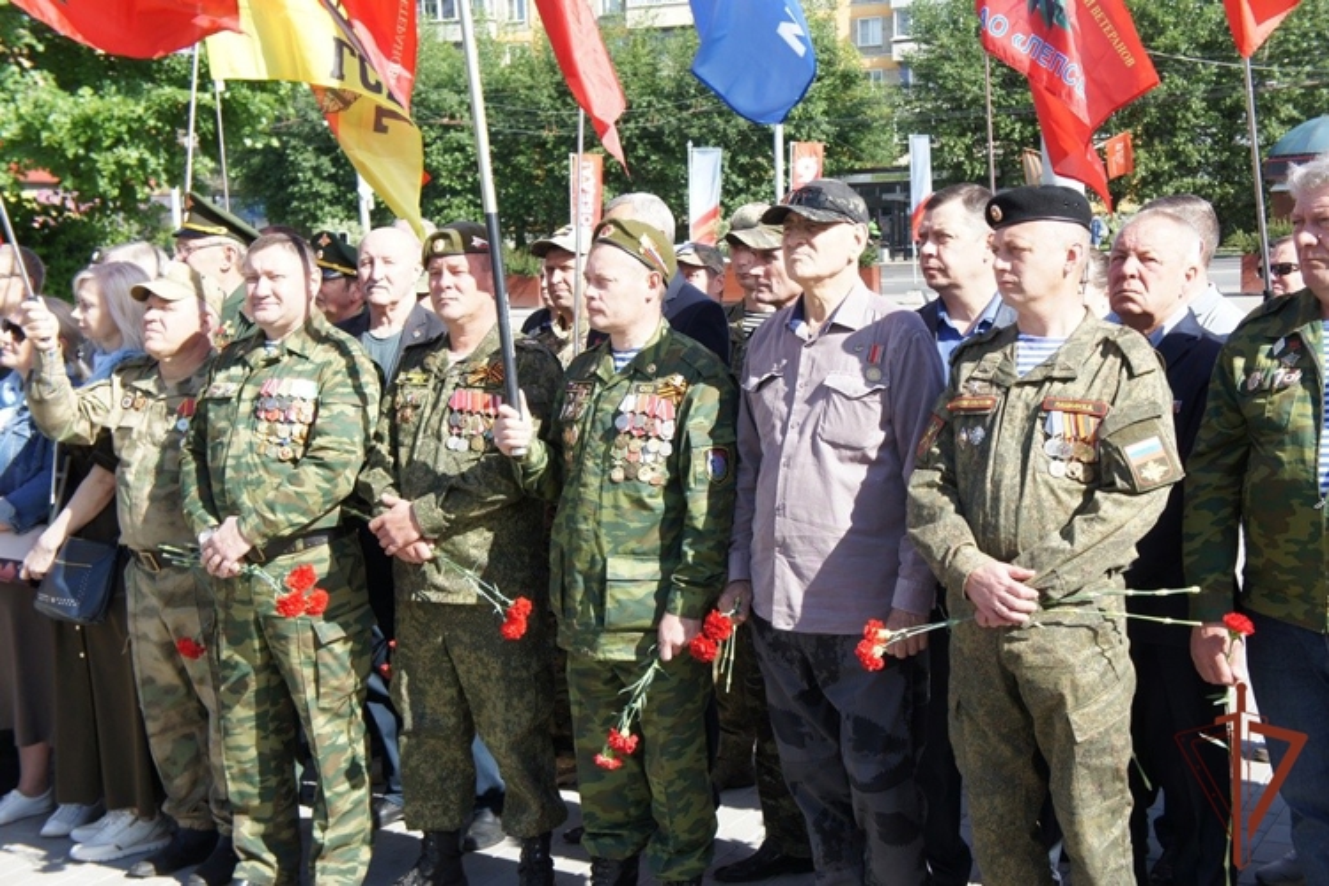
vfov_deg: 26.5
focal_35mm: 51
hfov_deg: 38.9
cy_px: 443
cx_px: 664
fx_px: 1883
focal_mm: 34
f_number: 7.1
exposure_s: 1/160
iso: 200
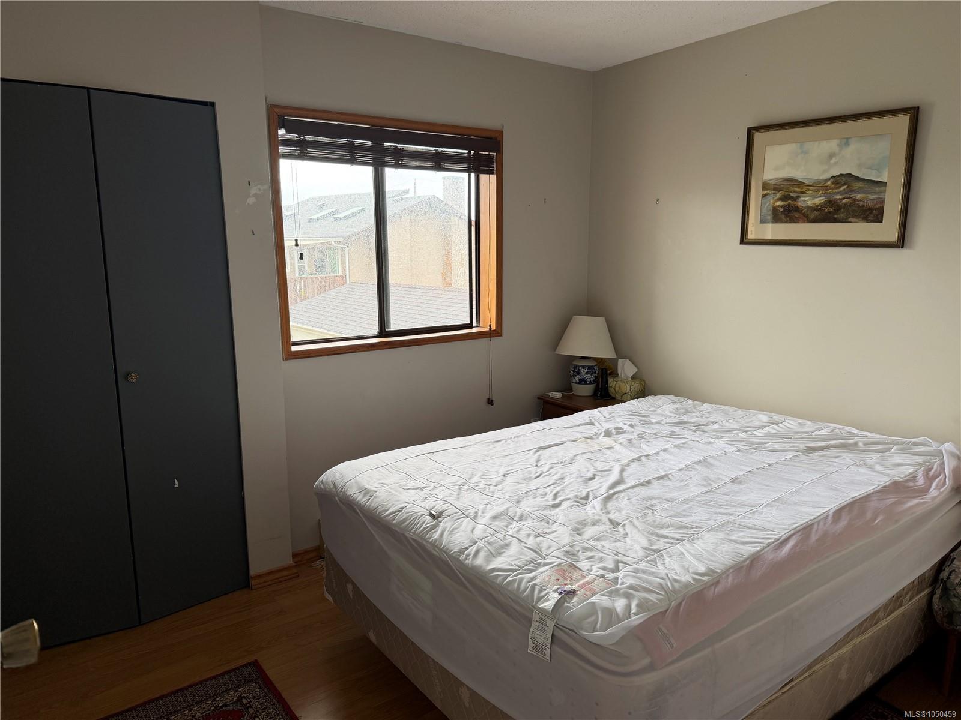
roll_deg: +0.7
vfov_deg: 56.8
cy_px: 360
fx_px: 666
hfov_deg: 71.6
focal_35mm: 24
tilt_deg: -12.2
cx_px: 480
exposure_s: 1/135
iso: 100
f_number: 1.78
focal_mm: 6.76
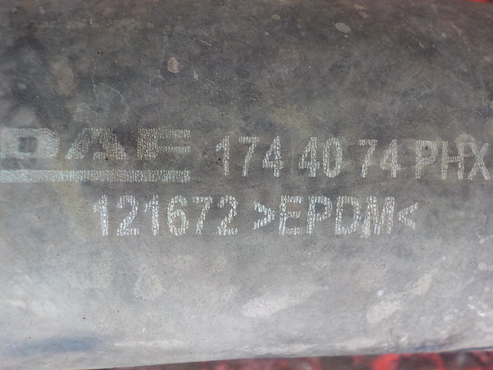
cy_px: 185
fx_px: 427
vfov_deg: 46.8
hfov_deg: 60.0
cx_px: 246
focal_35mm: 30
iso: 125
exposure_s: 1/30
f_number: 3.3
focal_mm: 4.1
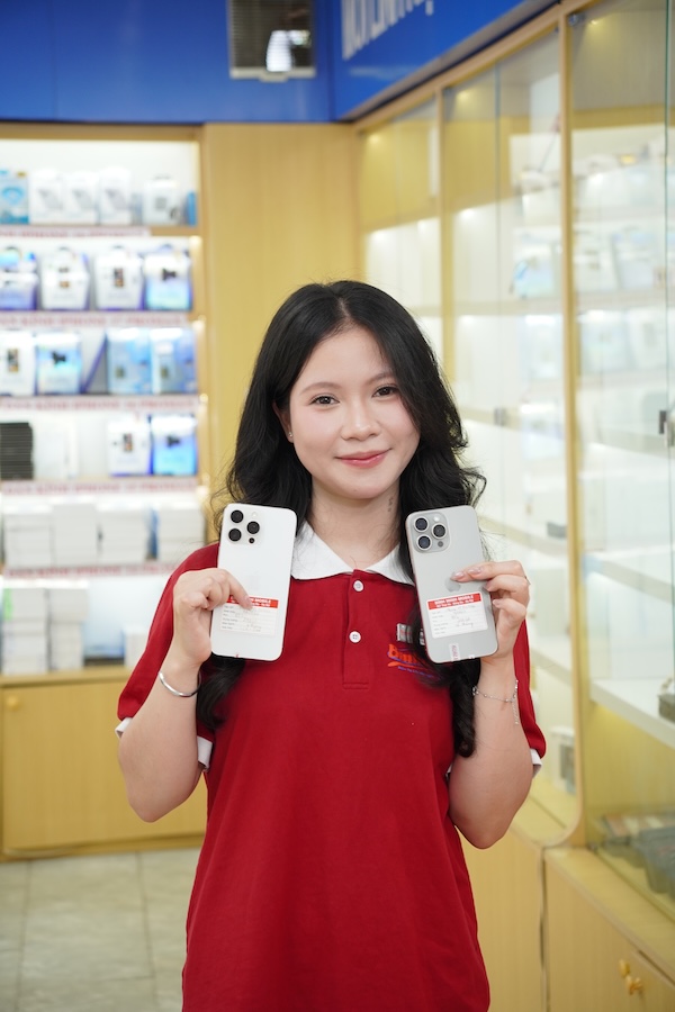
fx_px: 2109
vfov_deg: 27.0
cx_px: 338
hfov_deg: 18.2
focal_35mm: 75
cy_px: 506
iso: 400
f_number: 3.5
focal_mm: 50
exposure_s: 1/125
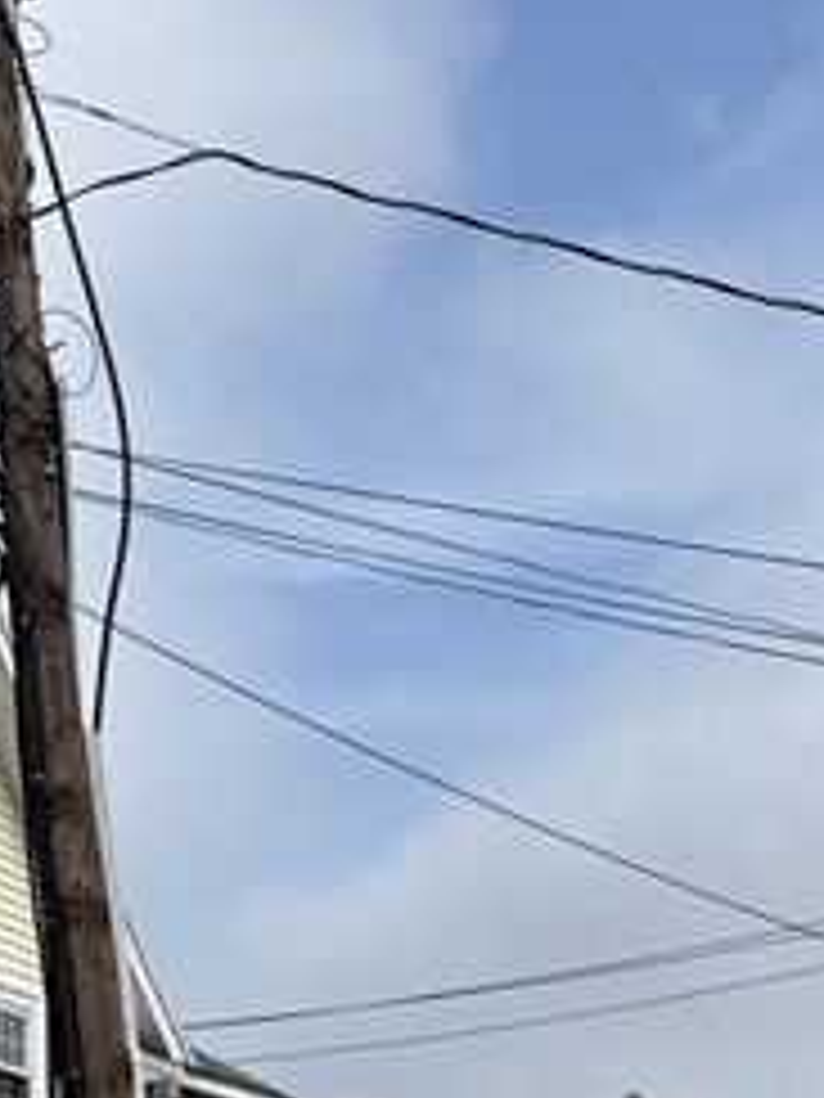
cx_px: -243
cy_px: 1282
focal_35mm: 82
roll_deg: -0.1
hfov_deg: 17.0
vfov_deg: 22.2
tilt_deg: +6.6
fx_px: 2603
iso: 50
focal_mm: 5.96
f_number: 1.6
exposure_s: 1/4950
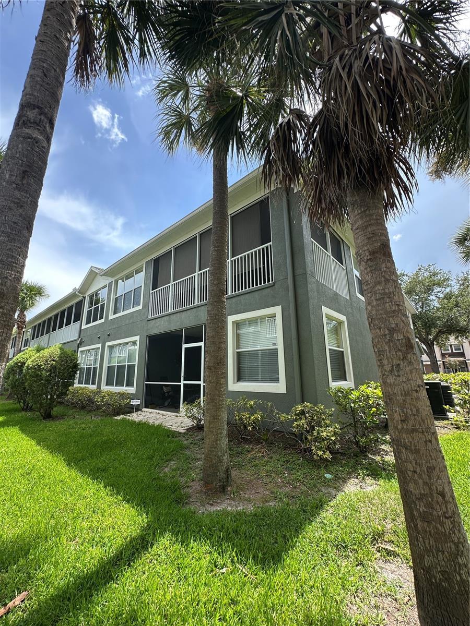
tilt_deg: +13.6
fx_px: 253
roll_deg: +0.0
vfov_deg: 102.1
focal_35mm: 14
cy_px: 313
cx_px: 235
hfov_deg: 85.7
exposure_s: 1/530
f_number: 2.2
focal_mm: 2.22
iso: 40
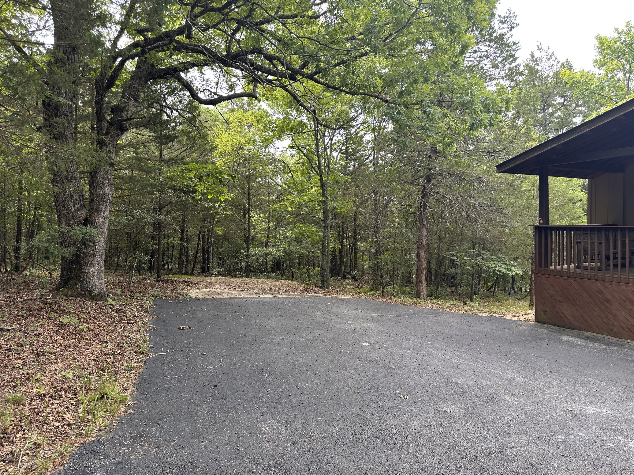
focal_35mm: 24
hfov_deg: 71.6
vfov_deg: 56.8
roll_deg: +0.7
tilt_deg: -2.6
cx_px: 317
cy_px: 238
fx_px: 440
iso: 80
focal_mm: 6.86
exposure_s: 1/298
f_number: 1.78
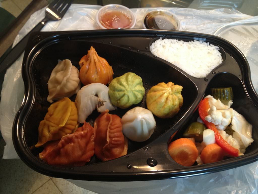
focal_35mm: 35
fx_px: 261
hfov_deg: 52.6
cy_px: 97
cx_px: 129
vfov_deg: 40.7
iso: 160
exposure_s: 1/20
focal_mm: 4.28
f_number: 2.4
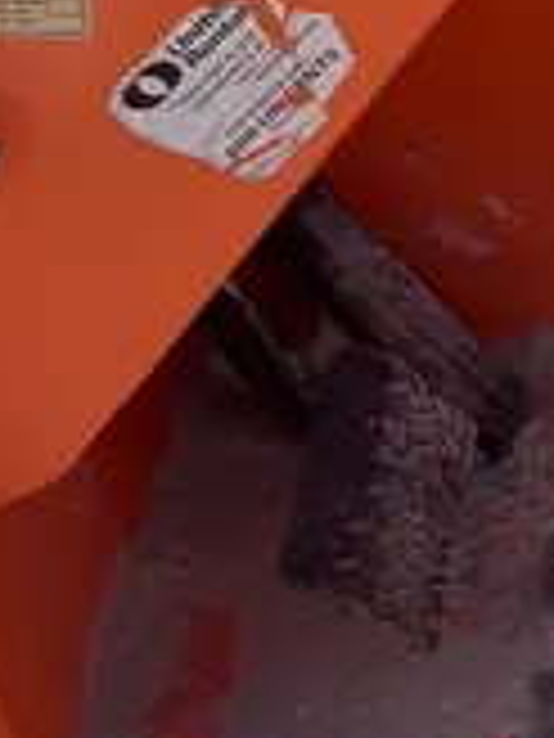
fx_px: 2667
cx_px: 923
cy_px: -533
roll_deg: -1.7
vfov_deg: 14.2
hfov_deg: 11.2
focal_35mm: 125
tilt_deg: -18.8
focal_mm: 3.99
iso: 32
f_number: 1.8
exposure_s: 1/899
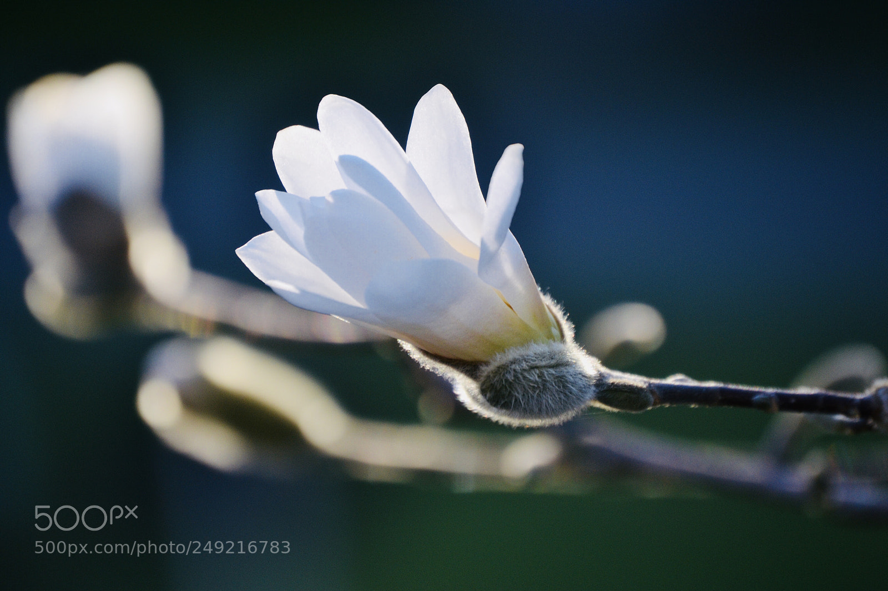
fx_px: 7398
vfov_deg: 4.6
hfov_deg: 6.9
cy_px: 296
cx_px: 444
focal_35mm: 300
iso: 500
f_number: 5.6
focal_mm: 200
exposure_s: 1/500
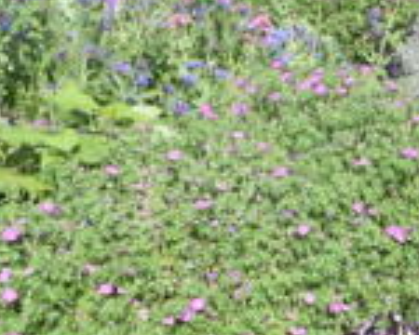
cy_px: 272
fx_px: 1271
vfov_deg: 14.9
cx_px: 525
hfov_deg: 17.7
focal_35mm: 102
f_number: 20
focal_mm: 23
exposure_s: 1/250
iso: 800
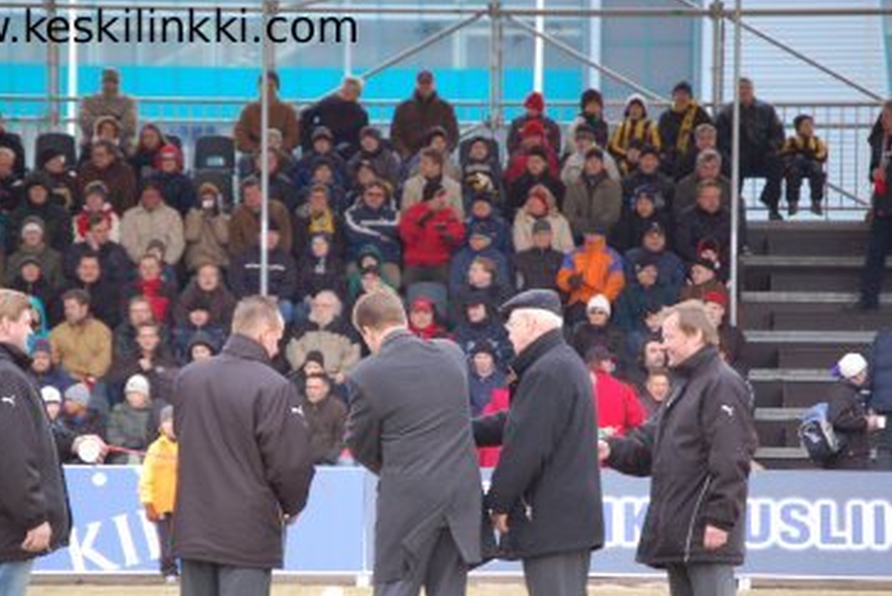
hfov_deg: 5.7
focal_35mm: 363
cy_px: 398
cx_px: 405
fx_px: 8990
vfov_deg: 3.8
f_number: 5.6
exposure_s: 1/160
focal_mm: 175
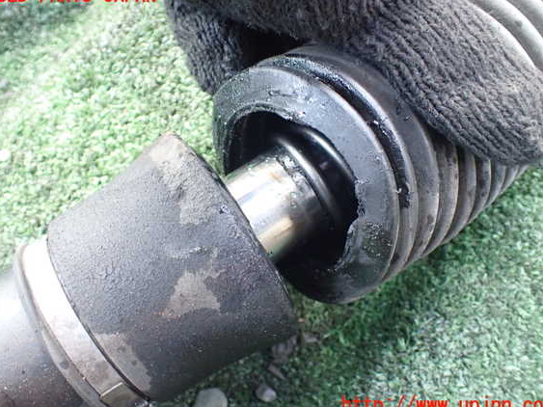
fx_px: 502
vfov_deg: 44.1
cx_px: 270
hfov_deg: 56.8
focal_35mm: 32
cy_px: 201
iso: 800
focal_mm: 5.4
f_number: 2.3
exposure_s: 1/125
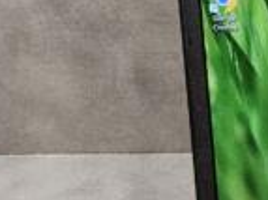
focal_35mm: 165
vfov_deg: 9.0
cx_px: 669
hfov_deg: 10.2
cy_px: 144
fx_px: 1276
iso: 400
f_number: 1.8
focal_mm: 5.4
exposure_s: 1/200
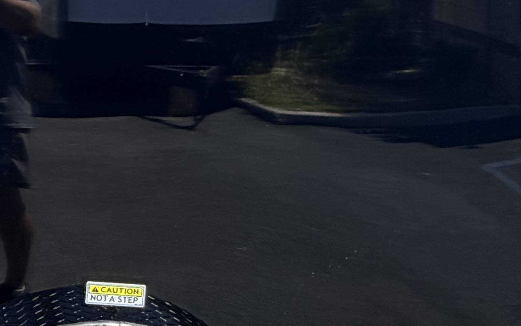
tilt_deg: -4.3
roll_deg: -1.0
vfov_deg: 18.3
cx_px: -85
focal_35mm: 70
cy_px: 33
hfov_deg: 26.5
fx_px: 994
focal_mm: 2.22
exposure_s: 1/518
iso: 40
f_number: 2.2
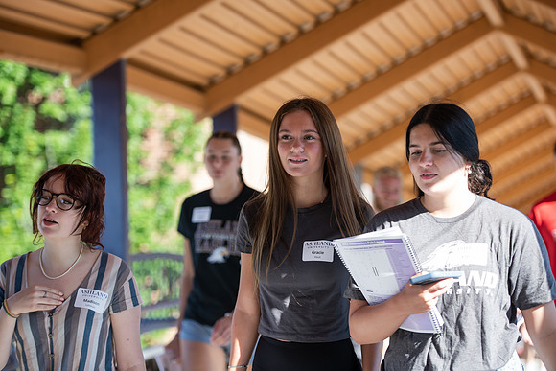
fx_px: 1545
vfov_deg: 13.7
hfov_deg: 20.4
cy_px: 186
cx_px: 278
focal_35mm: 100
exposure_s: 1/250
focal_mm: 100
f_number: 3.2
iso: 100
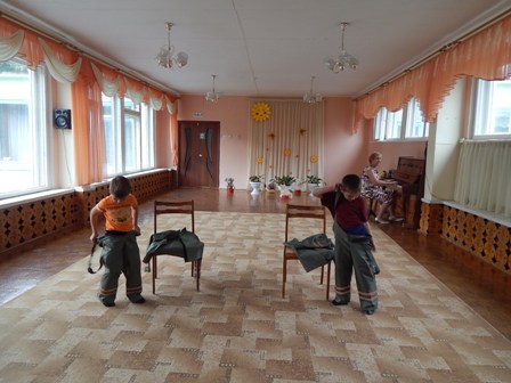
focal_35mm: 25
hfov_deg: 69.4
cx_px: 256
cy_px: 192
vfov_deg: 54.9
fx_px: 369
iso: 125
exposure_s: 1/40
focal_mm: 4.5
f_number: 3.1
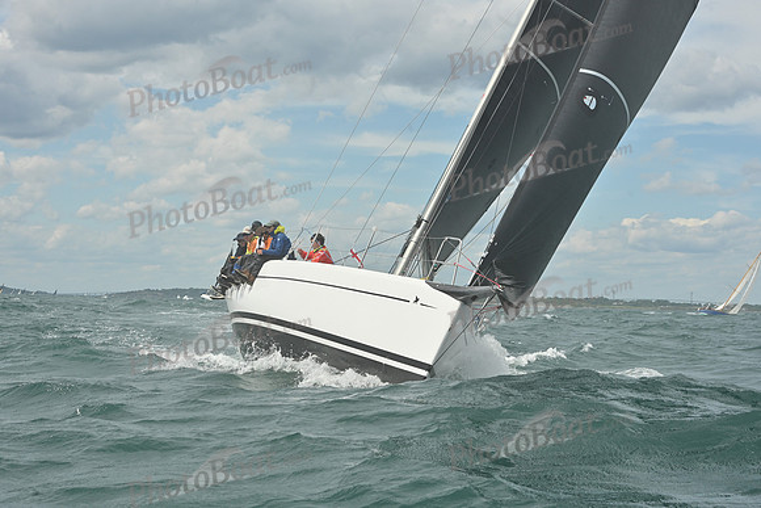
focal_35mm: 70
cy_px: 254
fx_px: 1480
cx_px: 380
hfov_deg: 28.8
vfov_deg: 19.5
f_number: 11
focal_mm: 70
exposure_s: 1/1250
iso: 320
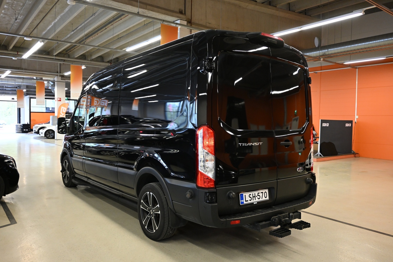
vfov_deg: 44.6
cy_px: 131
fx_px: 319
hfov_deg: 63.2
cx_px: 196
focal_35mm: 29
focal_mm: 19.5
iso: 1400
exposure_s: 1/125
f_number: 3.8
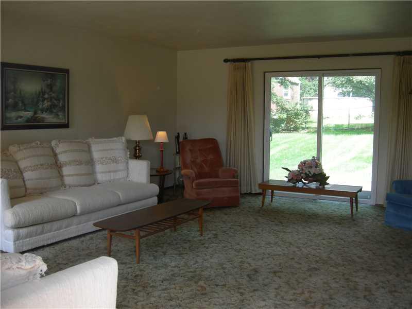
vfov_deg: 39.7
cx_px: 206
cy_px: 154
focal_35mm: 36
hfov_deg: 51.4
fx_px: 428
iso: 64
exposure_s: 1/68.5
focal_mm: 7.5
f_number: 3
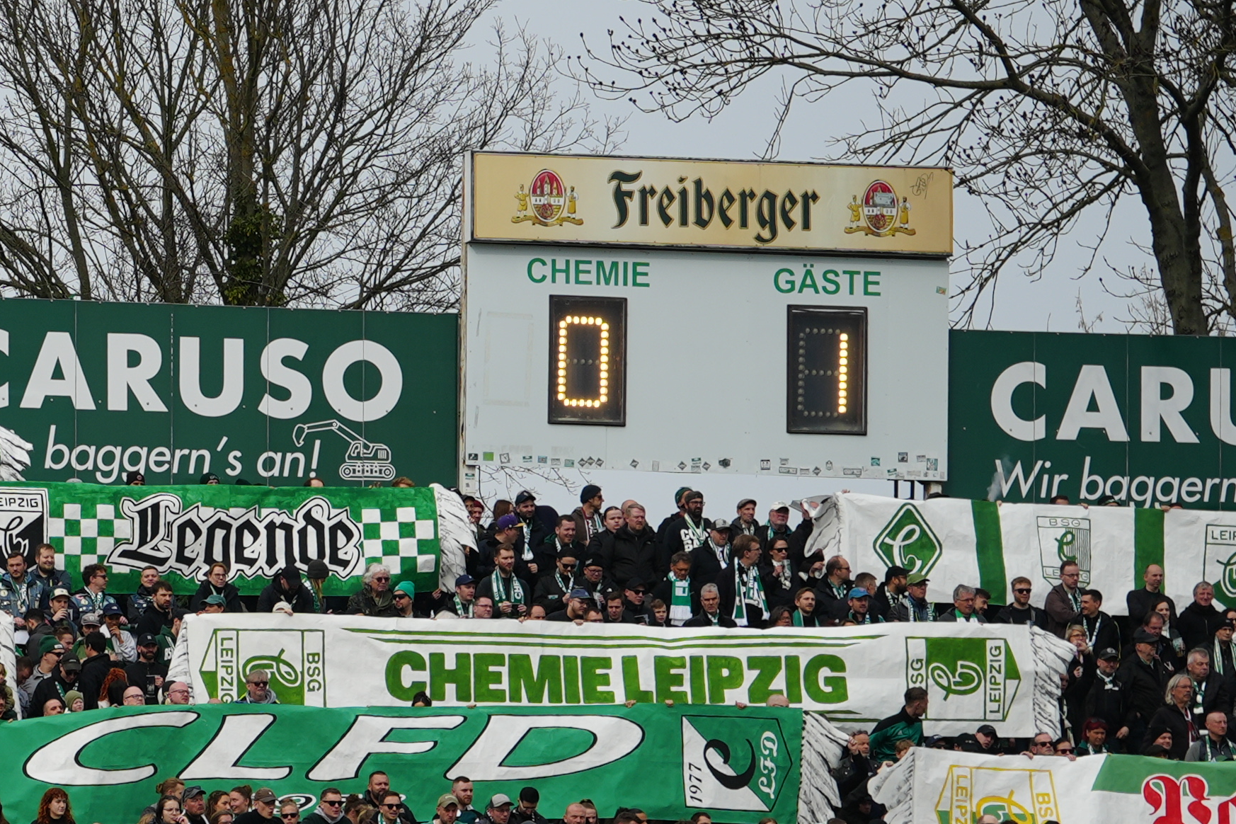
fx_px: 8789
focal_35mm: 256
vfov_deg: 5.3
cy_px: 947
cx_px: -270
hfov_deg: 8.0
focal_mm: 65
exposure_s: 1/400
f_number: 5.6
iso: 100
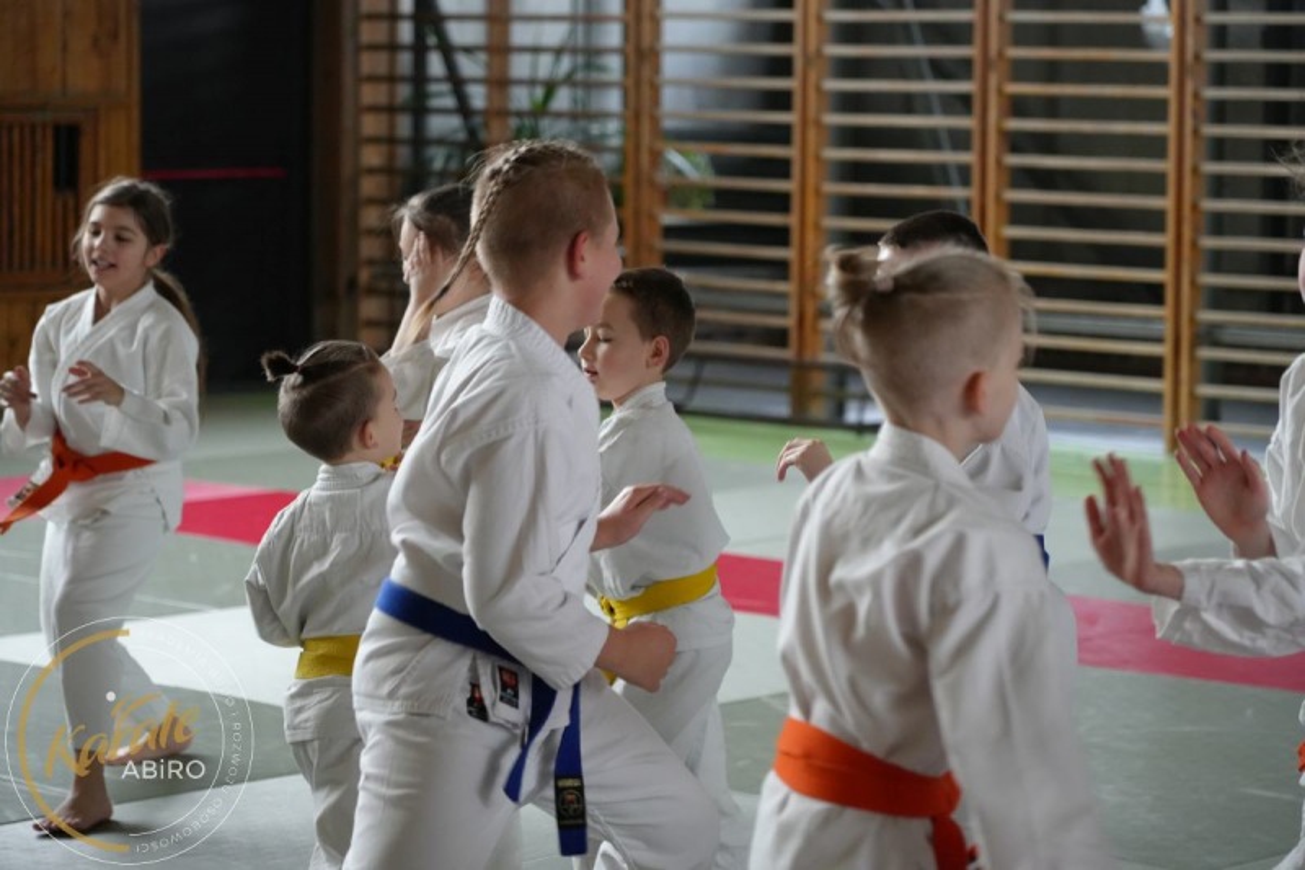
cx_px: 652
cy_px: 435
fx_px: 3805
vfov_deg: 13.0
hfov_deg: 19.5
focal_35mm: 105
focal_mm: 105
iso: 5000
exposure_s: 1/160
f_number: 4
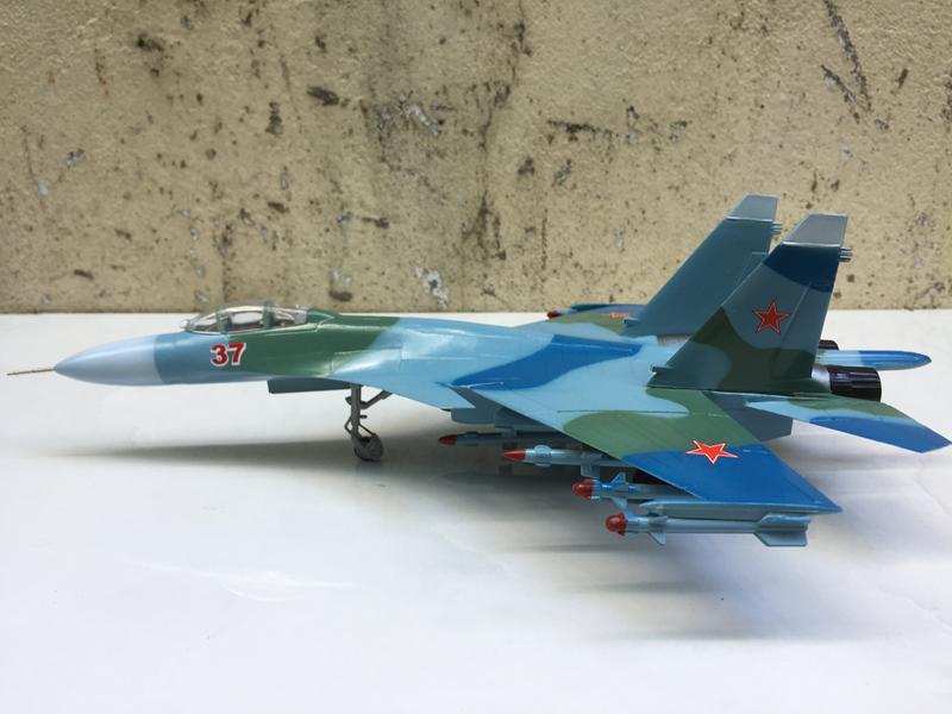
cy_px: 357
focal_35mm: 29
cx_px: 476
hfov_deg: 61.7
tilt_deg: -18.4
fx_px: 798
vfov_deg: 48.2
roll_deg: -2.0
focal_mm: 4.15
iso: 32
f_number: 2.2
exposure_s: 1/50
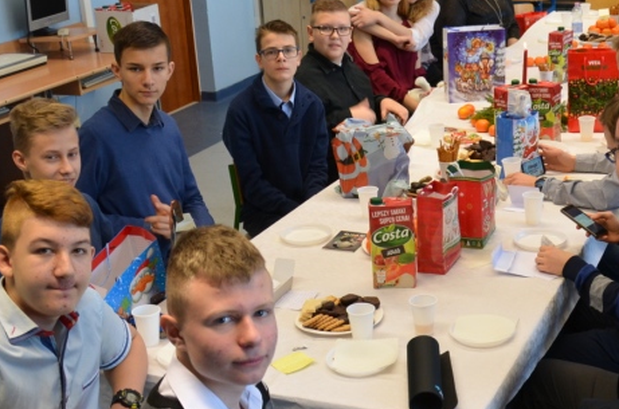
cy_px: 228
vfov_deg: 22.5
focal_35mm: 60
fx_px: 1029
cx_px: 426
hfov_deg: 33.1
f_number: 4
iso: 500
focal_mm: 18
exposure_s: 1/60
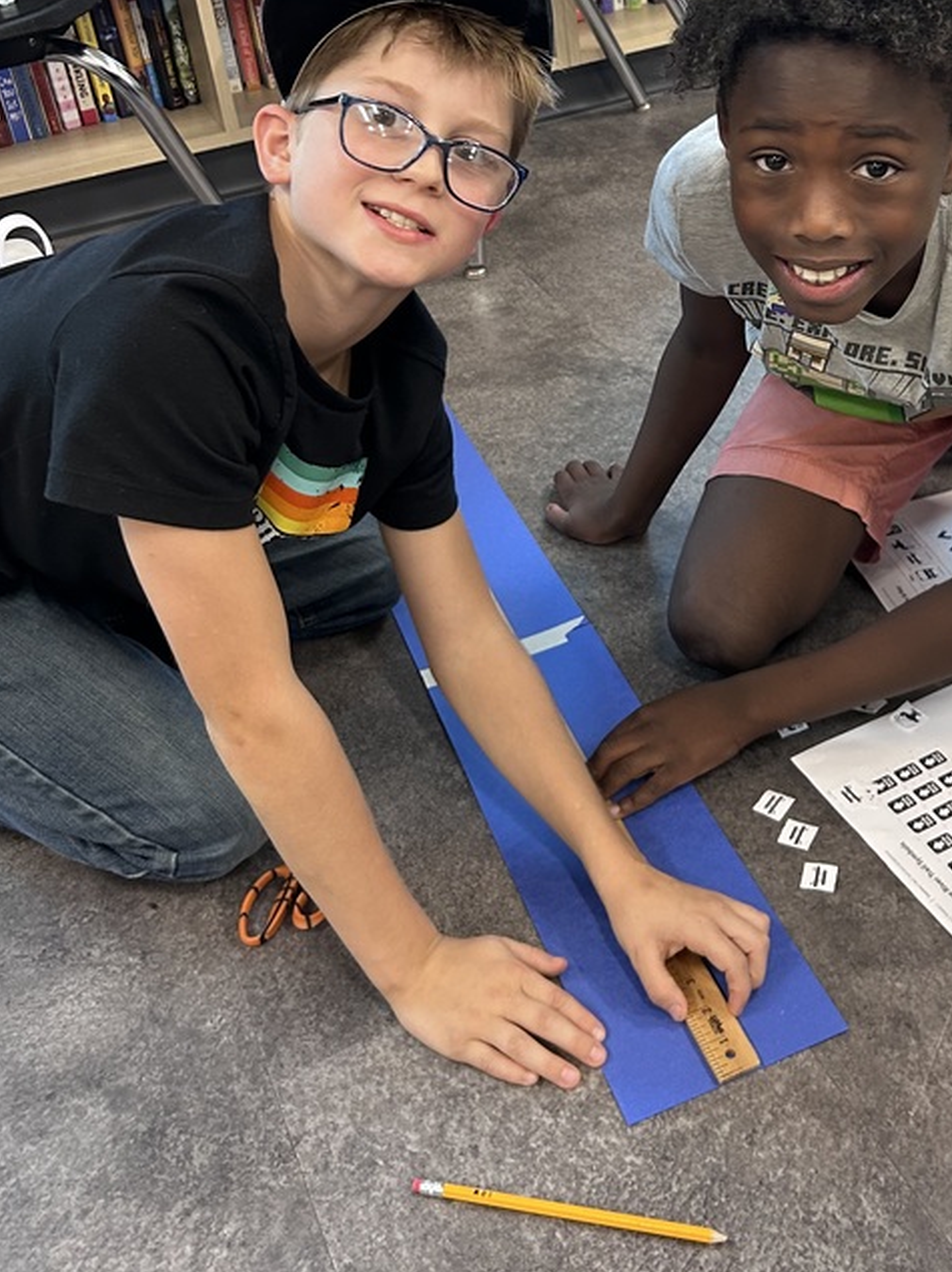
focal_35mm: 42
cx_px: 653
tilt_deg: -27.4
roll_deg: +5.4
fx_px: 1541
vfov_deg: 43.6
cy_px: 347
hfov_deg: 33.9
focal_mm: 5.7
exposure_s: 1/60
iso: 200
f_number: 1.5
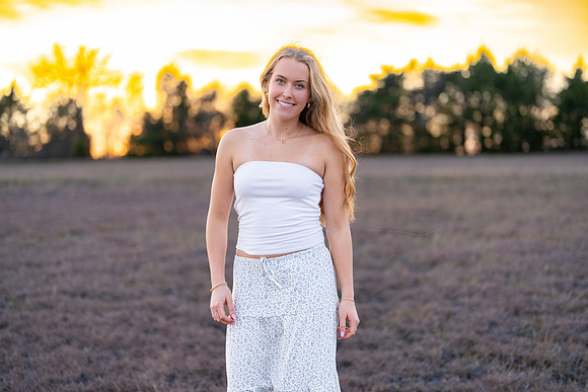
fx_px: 817
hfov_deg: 39.6
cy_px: 196
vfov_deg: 27.0
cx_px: 294
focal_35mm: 50
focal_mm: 50
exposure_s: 1/1000
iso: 320
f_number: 1.2
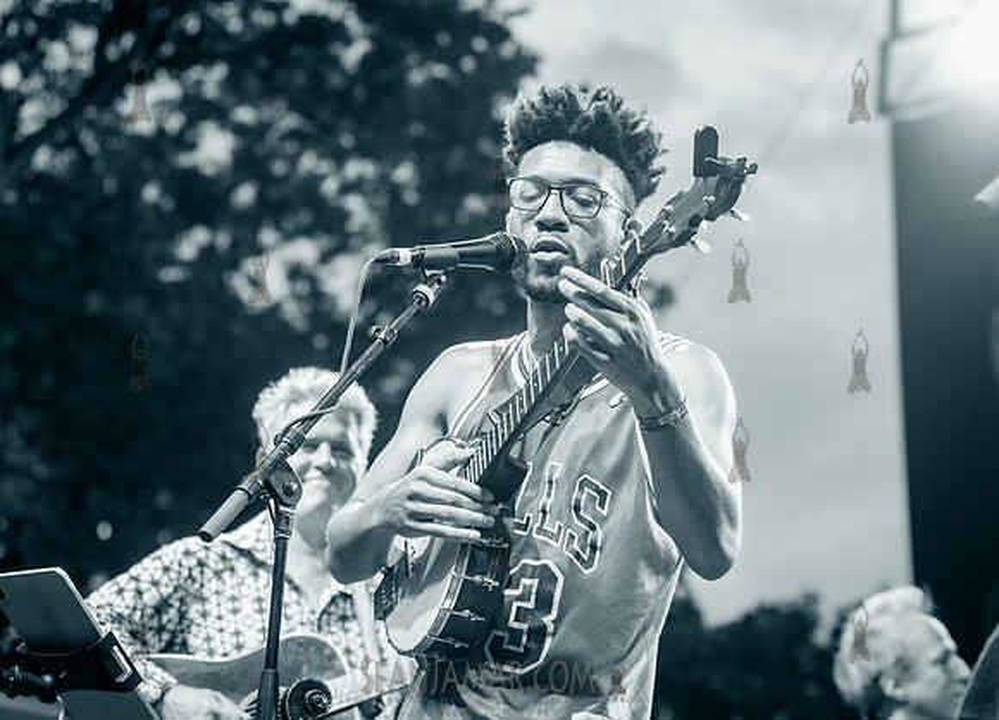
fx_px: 3086
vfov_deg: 13.3
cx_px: 641
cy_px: 291
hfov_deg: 18.4
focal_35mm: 108
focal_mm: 86
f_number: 4
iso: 4000
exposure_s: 1/500
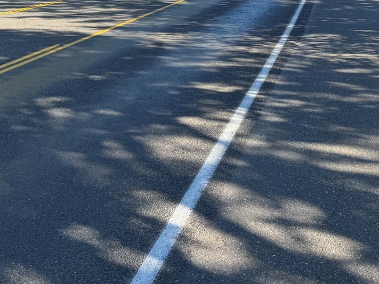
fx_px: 591
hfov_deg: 35.0
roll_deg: -0.1
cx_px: 112
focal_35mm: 54
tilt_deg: -6.9
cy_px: -4
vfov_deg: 25.6
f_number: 1.78
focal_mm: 6.76
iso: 80
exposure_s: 1/1456
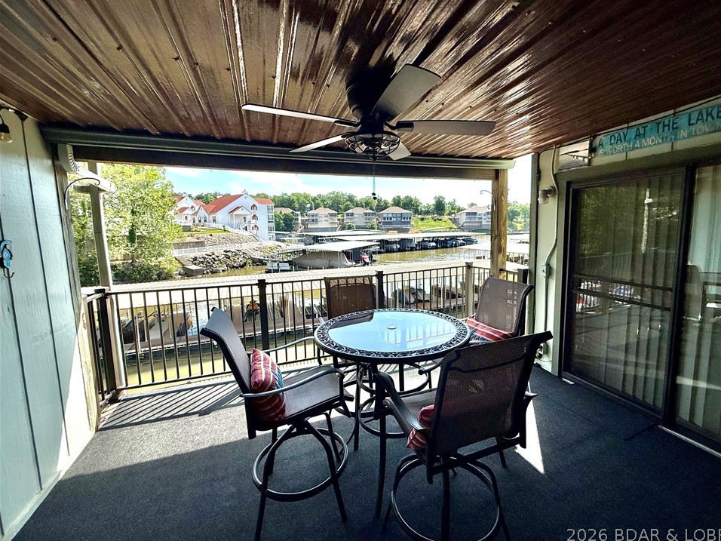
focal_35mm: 15
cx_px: 385
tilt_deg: -6.3
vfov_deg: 81.7
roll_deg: +1.8
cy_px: 258
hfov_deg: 98.0
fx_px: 312
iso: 64
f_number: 2.2
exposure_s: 1/1534
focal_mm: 2.22
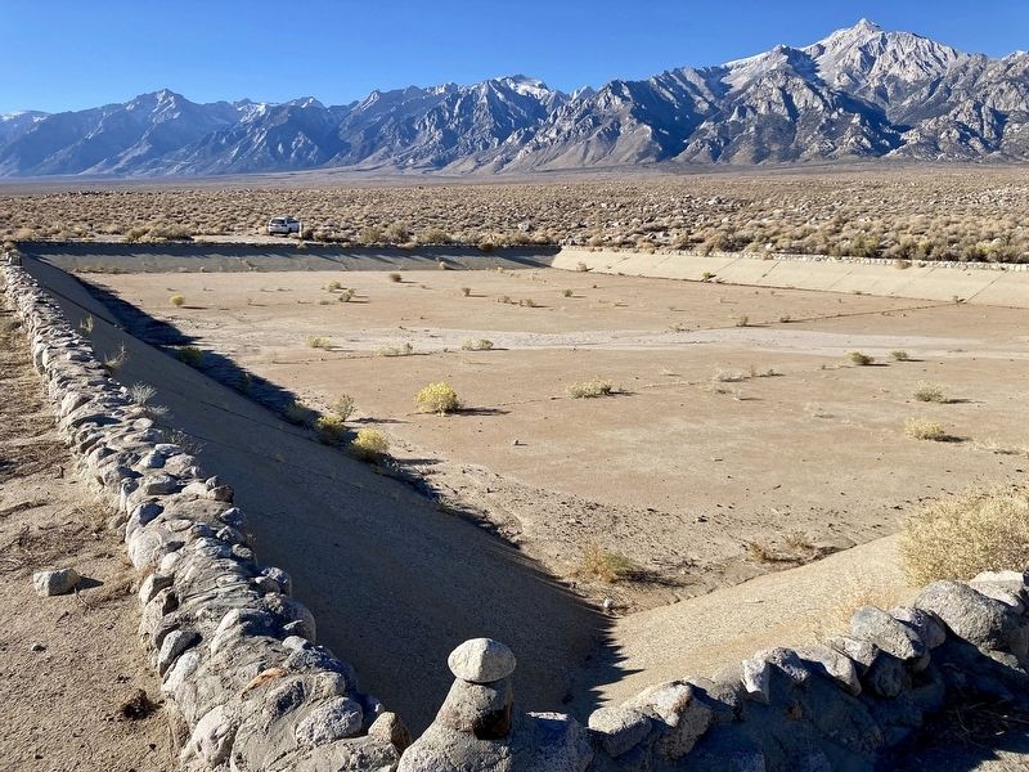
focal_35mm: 28
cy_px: 386
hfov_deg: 63.4
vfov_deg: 49.7
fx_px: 832
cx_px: 514
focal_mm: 3.99
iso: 20
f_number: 1.8
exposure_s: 1/1919
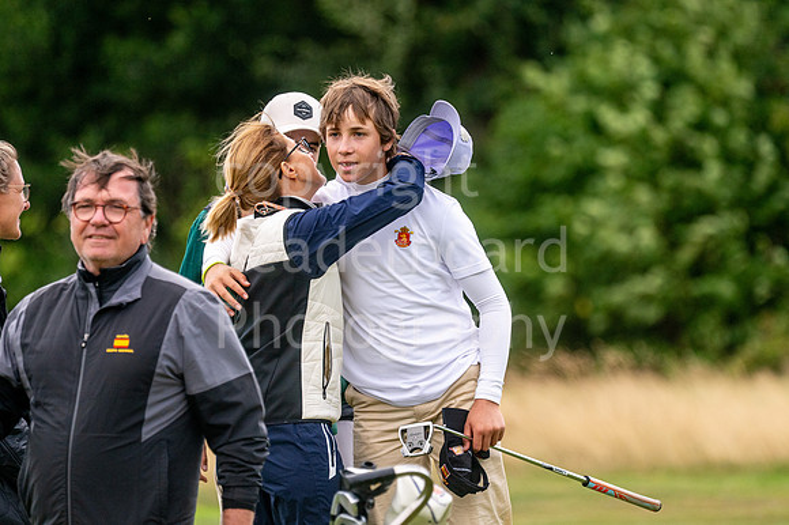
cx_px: 394
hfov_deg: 4.6
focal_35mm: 450
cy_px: 262
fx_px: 9856
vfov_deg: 3.1
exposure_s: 1/2000
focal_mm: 300
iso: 320
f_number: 4
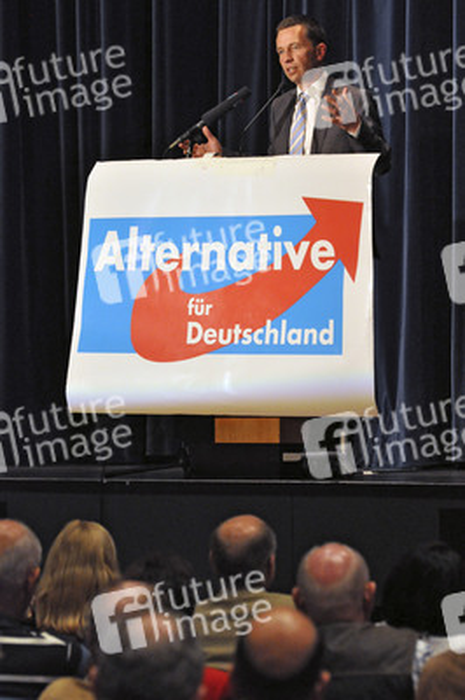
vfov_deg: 8.1
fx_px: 4949
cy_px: 350
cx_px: 232
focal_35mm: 255
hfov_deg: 5.4
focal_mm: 170
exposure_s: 1/100
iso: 3200
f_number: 6.3
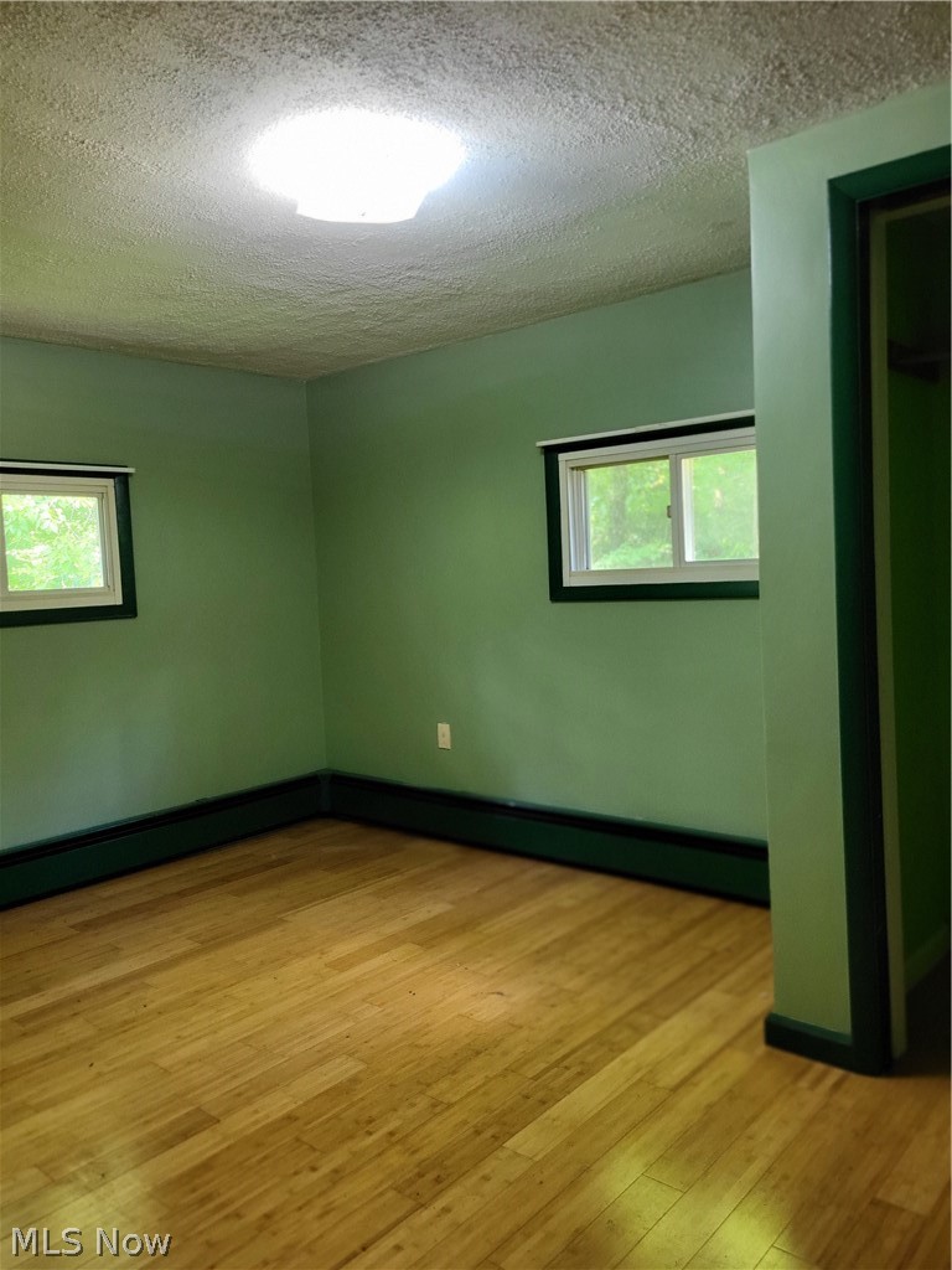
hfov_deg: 53.1
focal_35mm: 26
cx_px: 476
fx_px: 953
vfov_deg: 67.3
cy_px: 635
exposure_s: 1/60
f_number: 1.8
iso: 400
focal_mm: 5.4
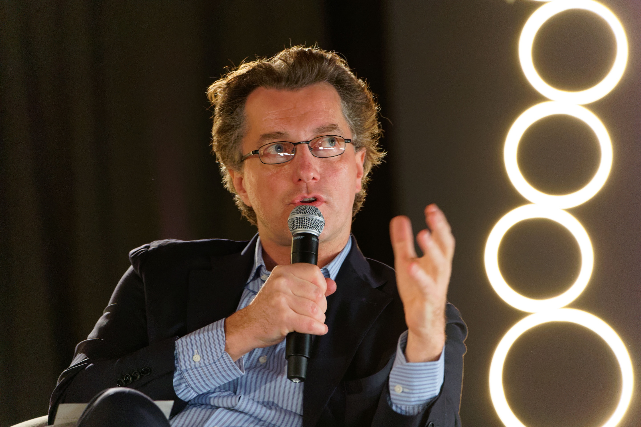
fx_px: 7122
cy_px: 214
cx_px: 320
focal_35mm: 400
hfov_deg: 5.2
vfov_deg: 3.4
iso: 8000
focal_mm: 400
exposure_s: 1/80
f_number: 5.6
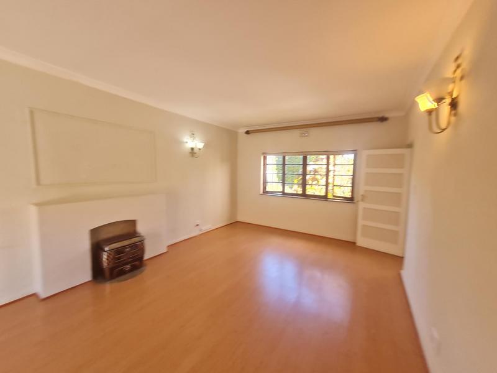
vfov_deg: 89.9
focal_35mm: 13
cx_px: 248
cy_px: 186
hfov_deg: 106.2
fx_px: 187
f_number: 2.2
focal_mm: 1.74
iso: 100
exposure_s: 1/50
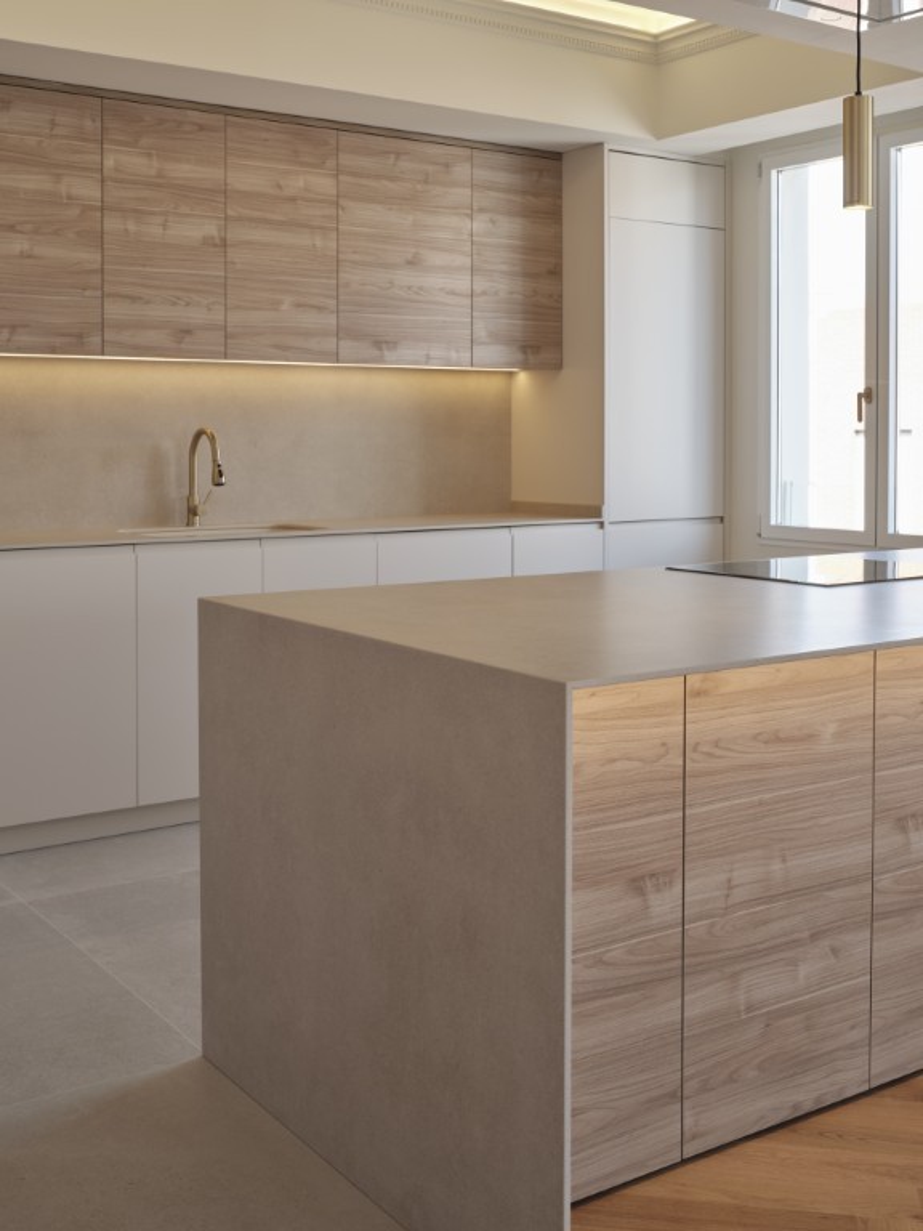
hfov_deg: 36.0
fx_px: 1422
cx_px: 462
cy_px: 616
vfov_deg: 46.8
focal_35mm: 40
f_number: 11
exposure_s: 1/20
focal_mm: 50
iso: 400
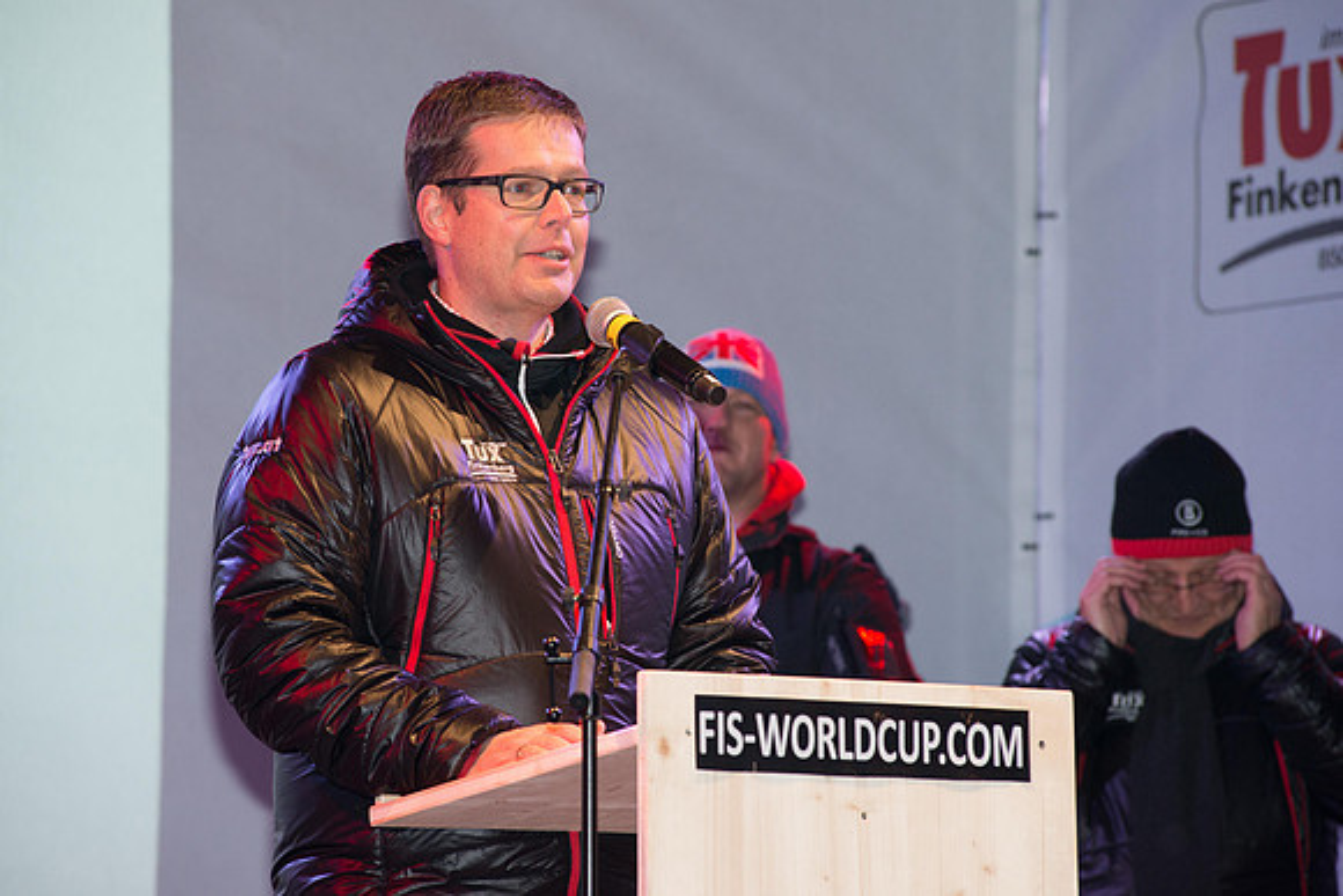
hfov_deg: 10.3
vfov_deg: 6.9
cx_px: 672
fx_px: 7463
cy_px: 448
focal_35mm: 200
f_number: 7.1
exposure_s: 1/60
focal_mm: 200
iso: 1000
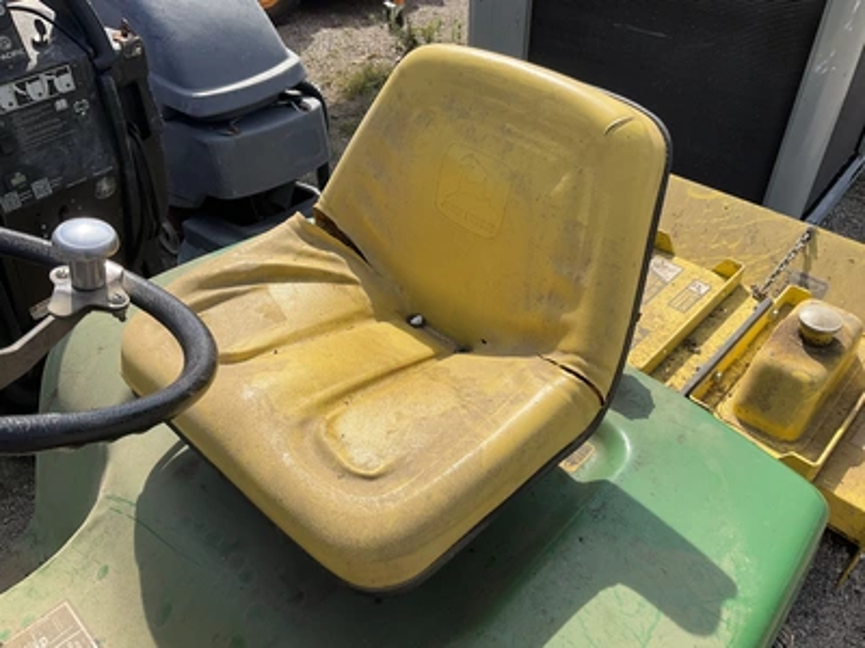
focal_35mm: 29
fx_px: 725
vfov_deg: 48.2
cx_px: 432
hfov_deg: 61.7
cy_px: 324
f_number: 1.8
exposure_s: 1/1377
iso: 25
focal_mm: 3
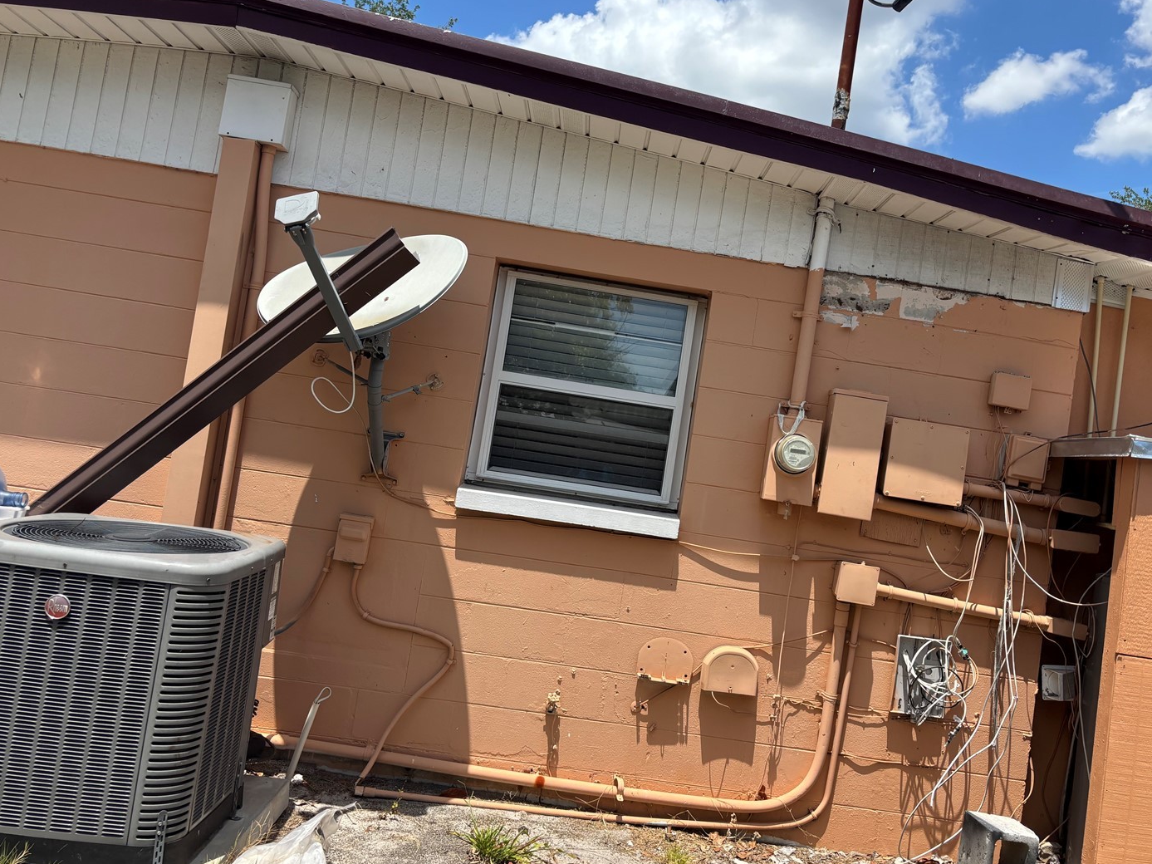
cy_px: 387
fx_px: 998
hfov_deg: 59.8
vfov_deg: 46.7
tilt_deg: +8.0
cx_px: 647
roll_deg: -9.1
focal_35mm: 30
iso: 50
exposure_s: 1/3311
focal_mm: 5.96
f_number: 1.6
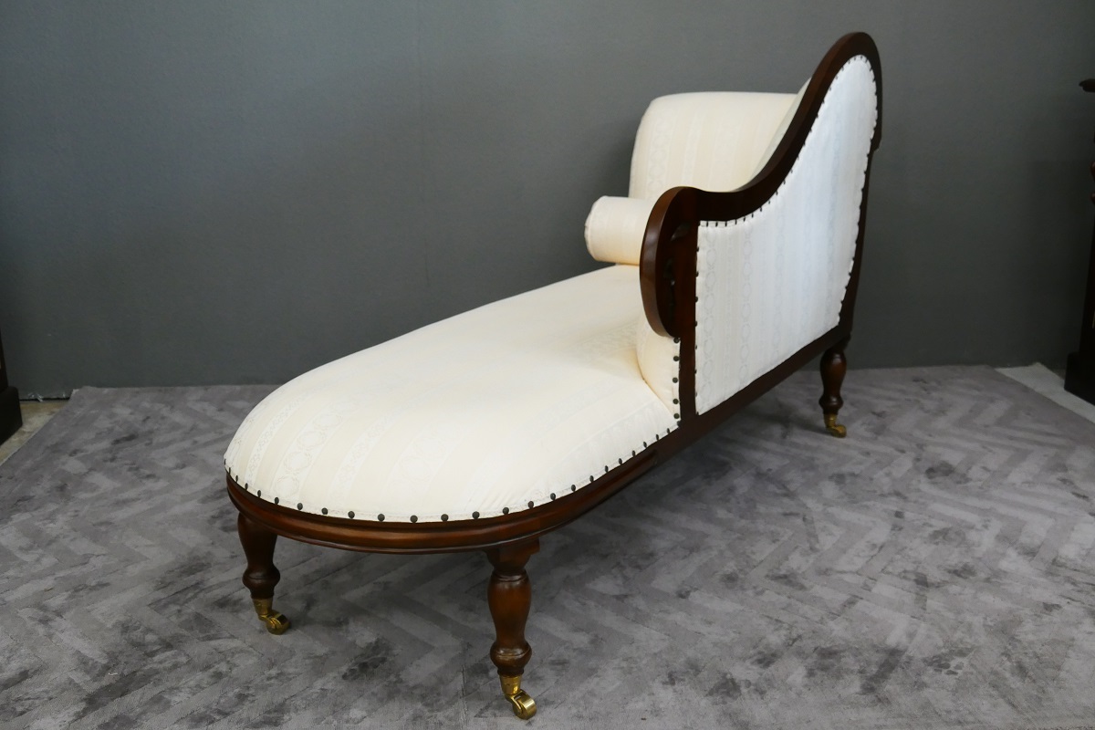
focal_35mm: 37
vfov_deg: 35.9
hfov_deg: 51.9
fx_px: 1125
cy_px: 365
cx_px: 548
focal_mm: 13.43
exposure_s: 1/80
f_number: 3.1
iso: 1000
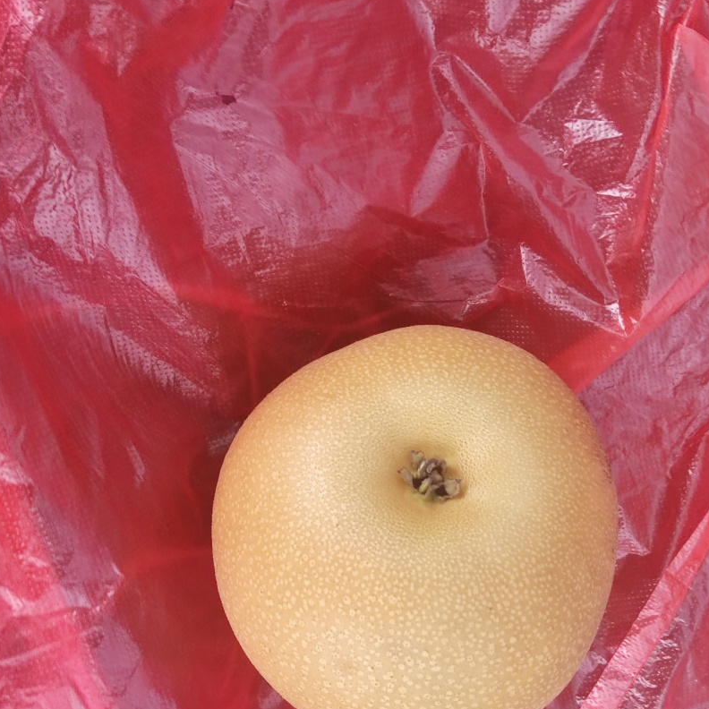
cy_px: 384
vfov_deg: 34.0
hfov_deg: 34.0
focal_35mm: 50
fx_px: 1159
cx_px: 354
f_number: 1.79
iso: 550
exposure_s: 1/50
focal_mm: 4.71
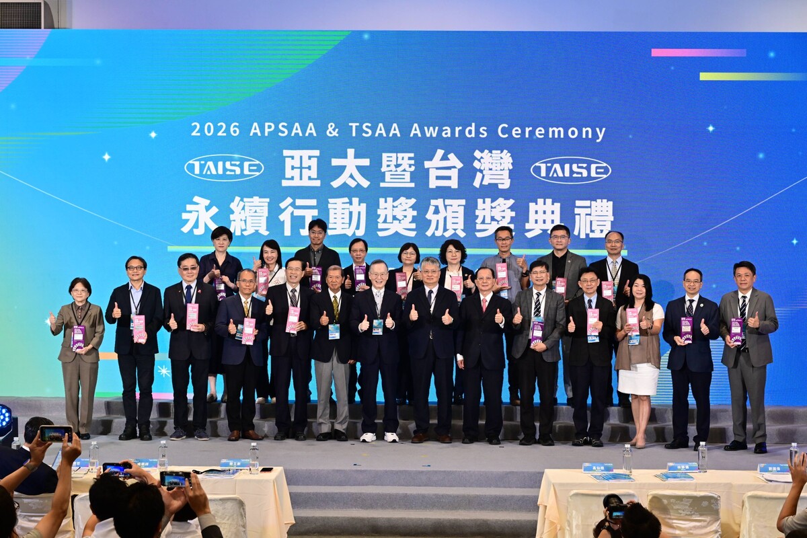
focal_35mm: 65
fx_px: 1457
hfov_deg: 31.0
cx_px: 404
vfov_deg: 20.9
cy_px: 269
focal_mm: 65
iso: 1600
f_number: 7.1
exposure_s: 1/125
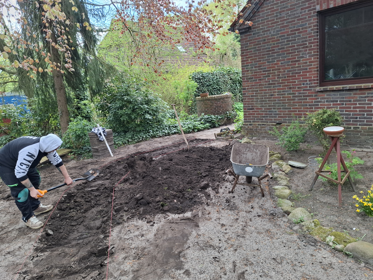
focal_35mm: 23
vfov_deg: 58.9
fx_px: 248
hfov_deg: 73.9
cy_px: 140
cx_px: 186
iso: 50
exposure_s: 1/233
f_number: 1.8
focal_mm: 5.54
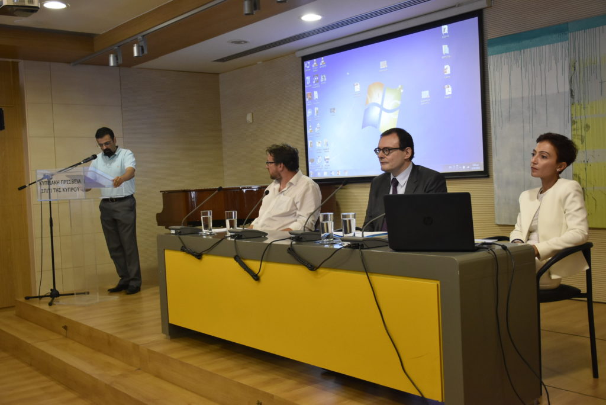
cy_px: 202
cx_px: 303
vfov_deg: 34.3
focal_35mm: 39
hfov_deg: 49.5
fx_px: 657
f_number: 4.5
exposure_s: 1/80
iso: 1600
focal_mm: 26
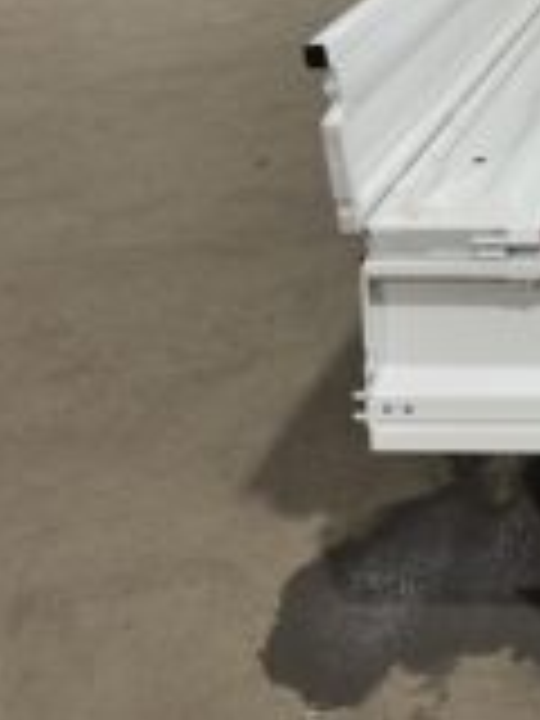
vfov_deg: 32.8
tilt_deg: -25.2
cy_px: 142
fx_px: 1186
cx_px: 774
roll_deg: +0.2
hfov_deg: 22.0
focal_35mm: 57
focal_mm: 5.7
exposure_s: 1/100
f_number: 1.5
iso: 50
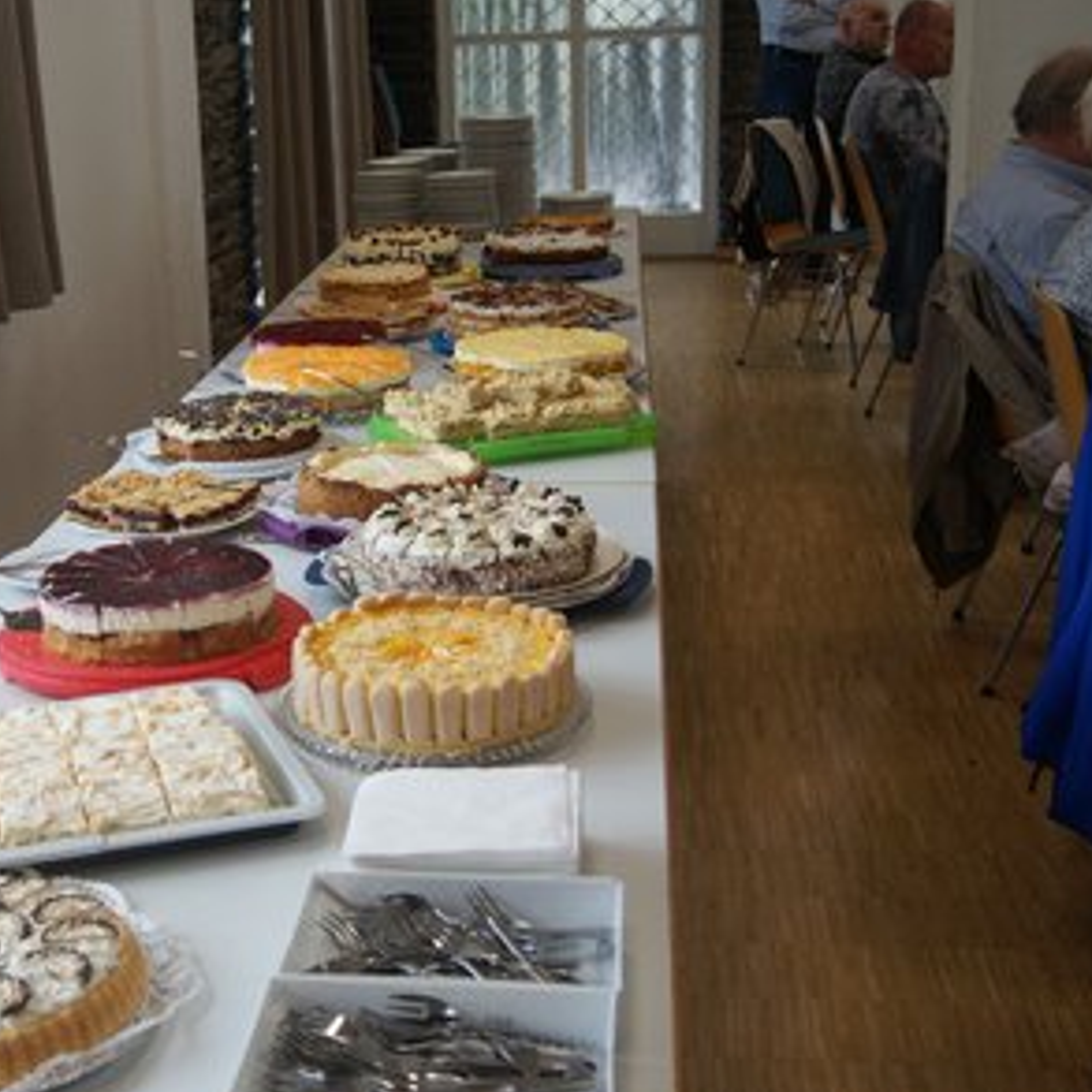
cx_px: 321
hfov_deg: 32.4
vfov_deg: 32.8
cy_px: 527
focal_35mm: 52
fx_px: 1856
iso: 100
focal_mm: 26
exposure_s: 1/60
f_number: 5
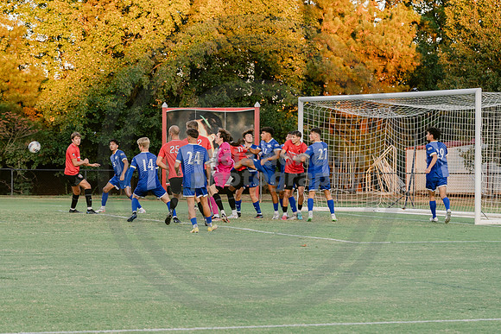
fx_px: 1814
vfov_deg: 10.5
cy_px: 167
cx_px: 138
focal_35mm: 130
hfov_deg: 15.7
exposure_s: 1/250
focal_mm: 90
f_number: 4.5
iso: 640
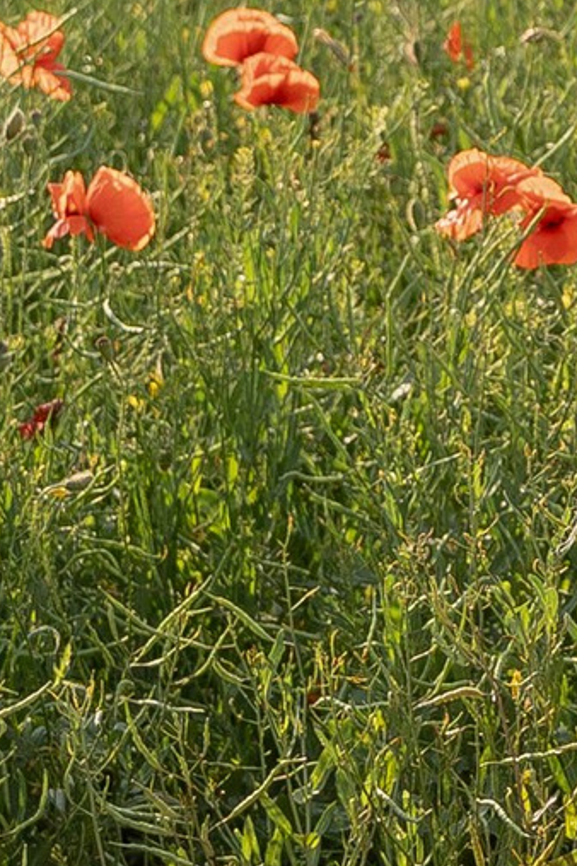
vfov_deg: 7.4
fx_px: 6731
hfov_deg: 4.9
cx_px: 930
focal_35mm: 280
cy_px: 430
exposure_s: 1/800
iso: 125
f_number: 3.2
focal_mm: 37
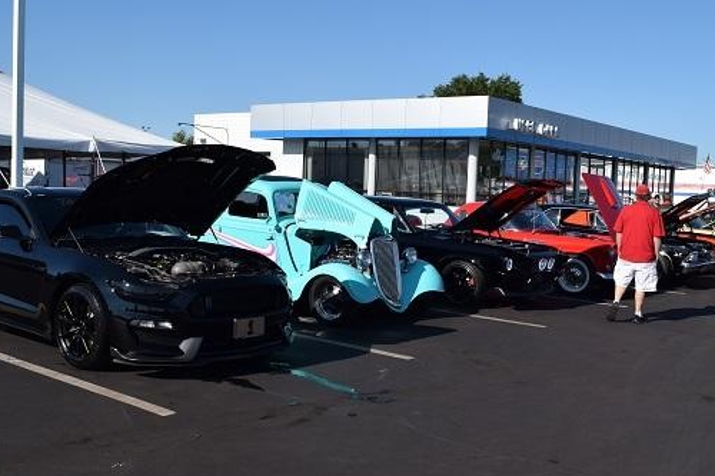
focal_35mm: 42
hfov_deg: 46.4
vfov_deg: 31.9
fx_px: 834
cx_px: 370
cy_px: 257
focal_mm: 20
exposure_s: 1/400
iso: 200
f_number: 10
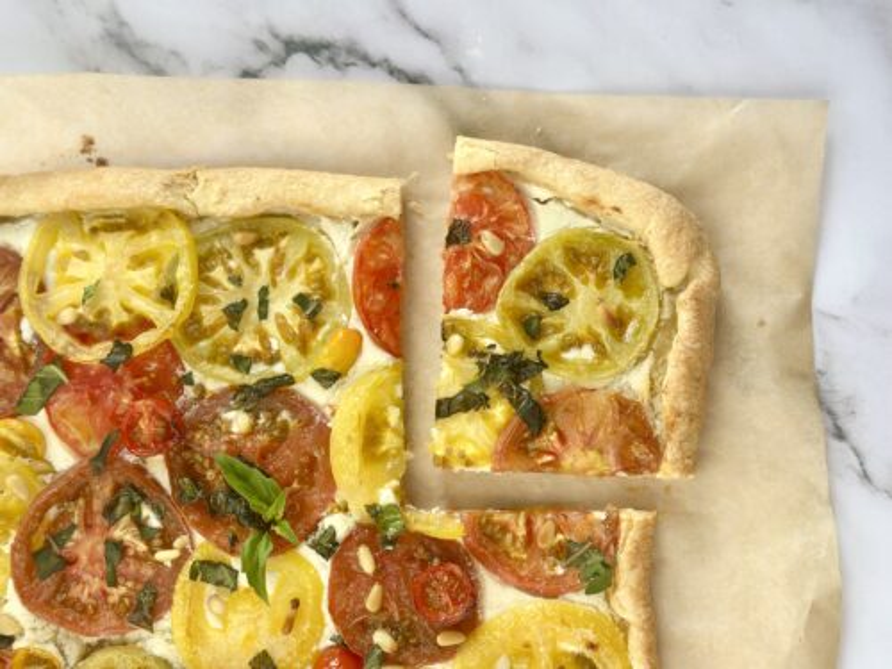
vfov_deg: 30.3
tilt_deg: -85.3
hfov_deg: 39.7
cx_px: 446
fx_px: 1237
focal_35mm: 48
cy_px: 334
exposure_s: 1/153
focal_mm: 6.86
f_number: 1.78
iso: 64
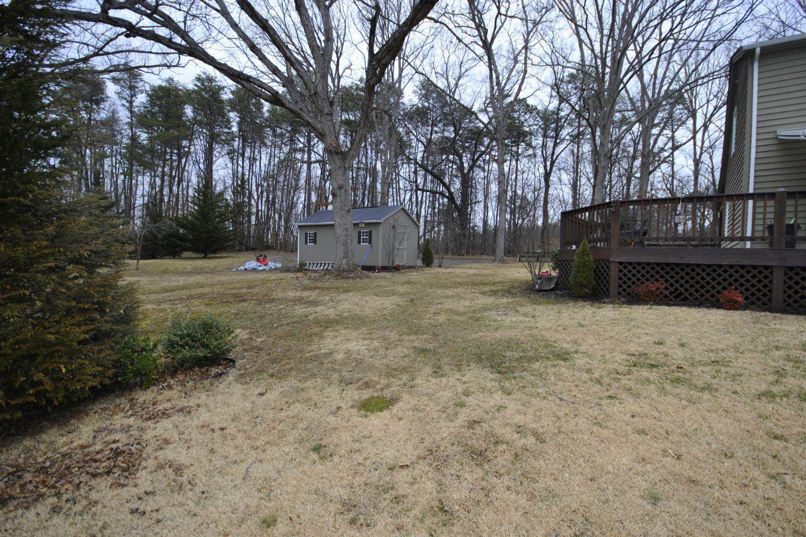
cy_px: 275
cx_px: 406
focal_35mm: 16
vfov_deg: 73.7
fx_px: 358
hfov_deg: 96.7
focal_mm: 10
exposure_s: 1/125
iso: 160
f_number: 5.6
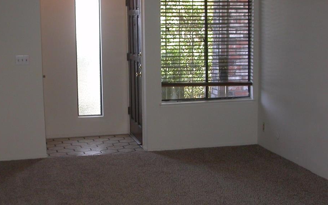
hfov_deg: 31.1
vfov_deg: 19.7
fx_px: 590
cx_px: 150
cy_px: 120
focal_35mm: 66
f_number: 2.6
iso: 100
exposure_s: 1/30
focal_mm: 7.85
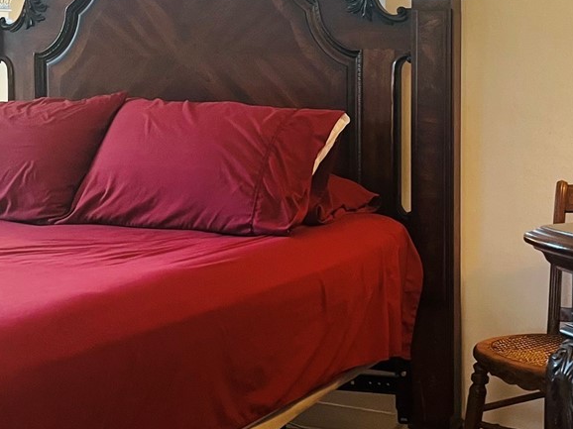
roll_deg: +0.8
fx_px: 1191
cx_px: 182
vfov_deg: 20.3
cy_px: 120
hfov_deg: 26.9
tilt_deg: -3.6
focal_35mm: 72
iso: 160
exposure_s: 1/60
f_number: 1.6
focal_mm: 5.1
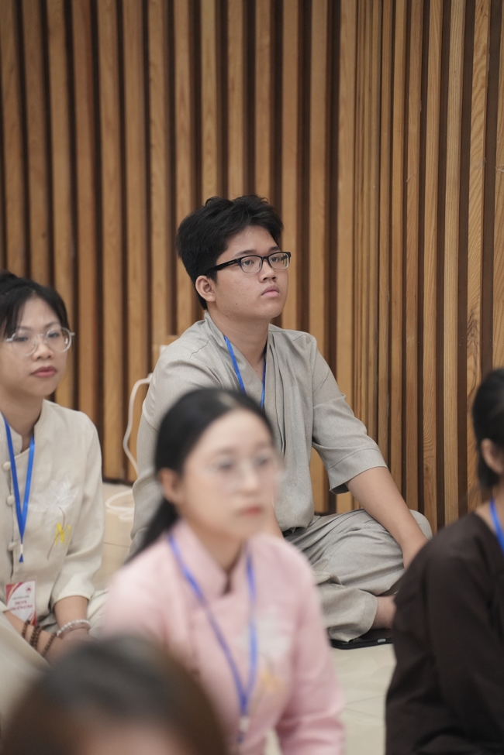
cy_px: 378
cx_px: 252
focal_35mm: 150
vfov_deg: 13.7
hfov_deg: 9.1
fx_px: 3150
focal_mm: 150
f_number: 2.8
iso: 4000
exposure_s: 1/200
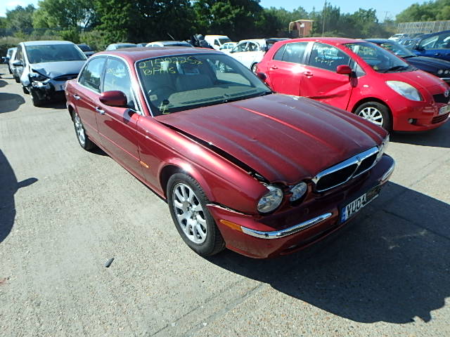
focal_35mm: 21
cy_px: 168
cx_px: 225
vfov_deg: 63.4
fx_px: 273
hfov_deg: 79.0
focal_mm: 3.7
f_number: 3.5
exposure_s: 1/1000
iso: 125
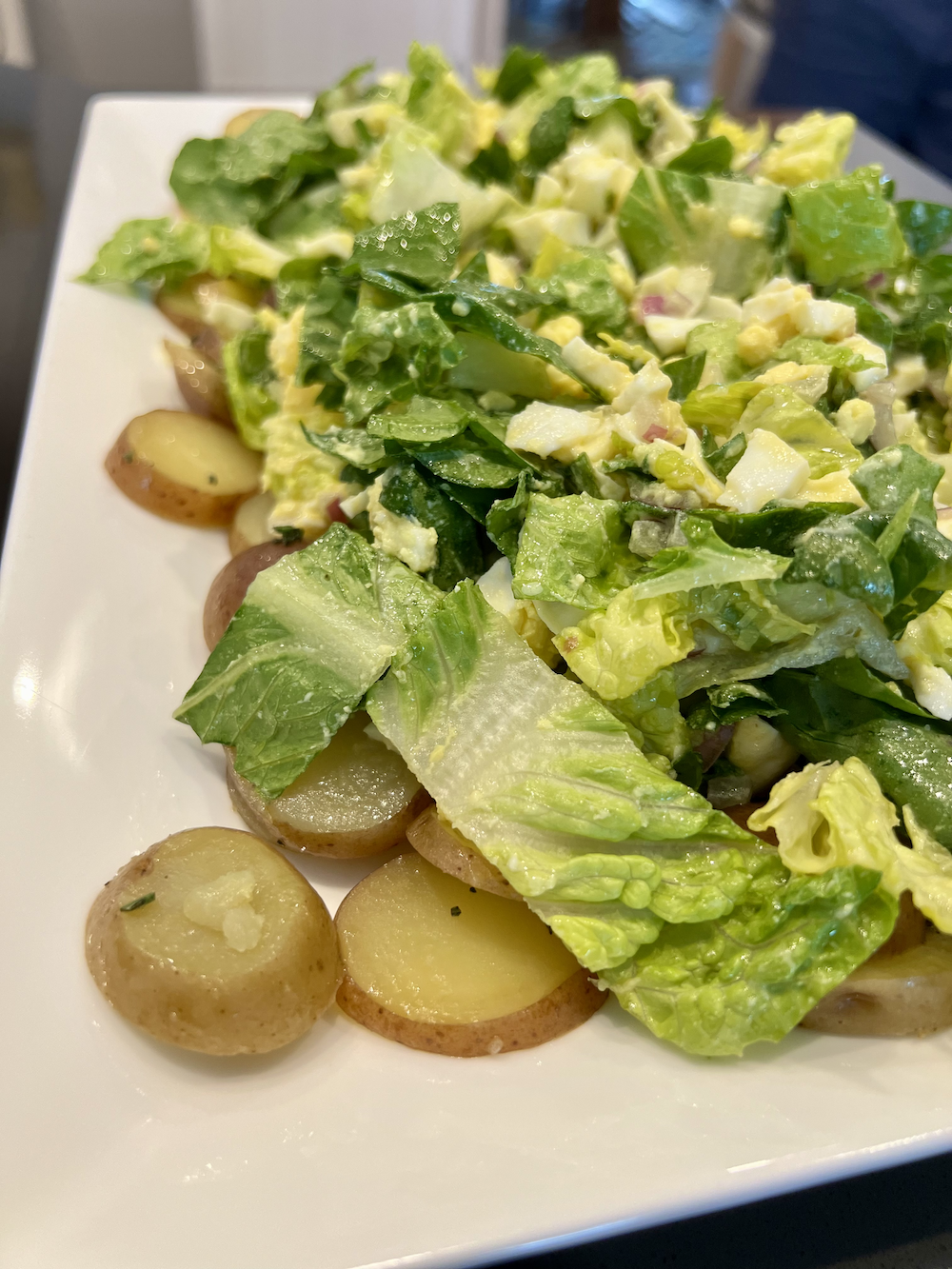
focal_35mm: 26
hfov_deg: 53.1
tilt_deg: -42.0
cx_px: 476
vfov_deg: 67.3
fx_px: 953
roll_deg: -5.5
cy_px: 634
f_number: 1.5
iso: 100
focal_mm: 5.7
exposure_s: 1/60
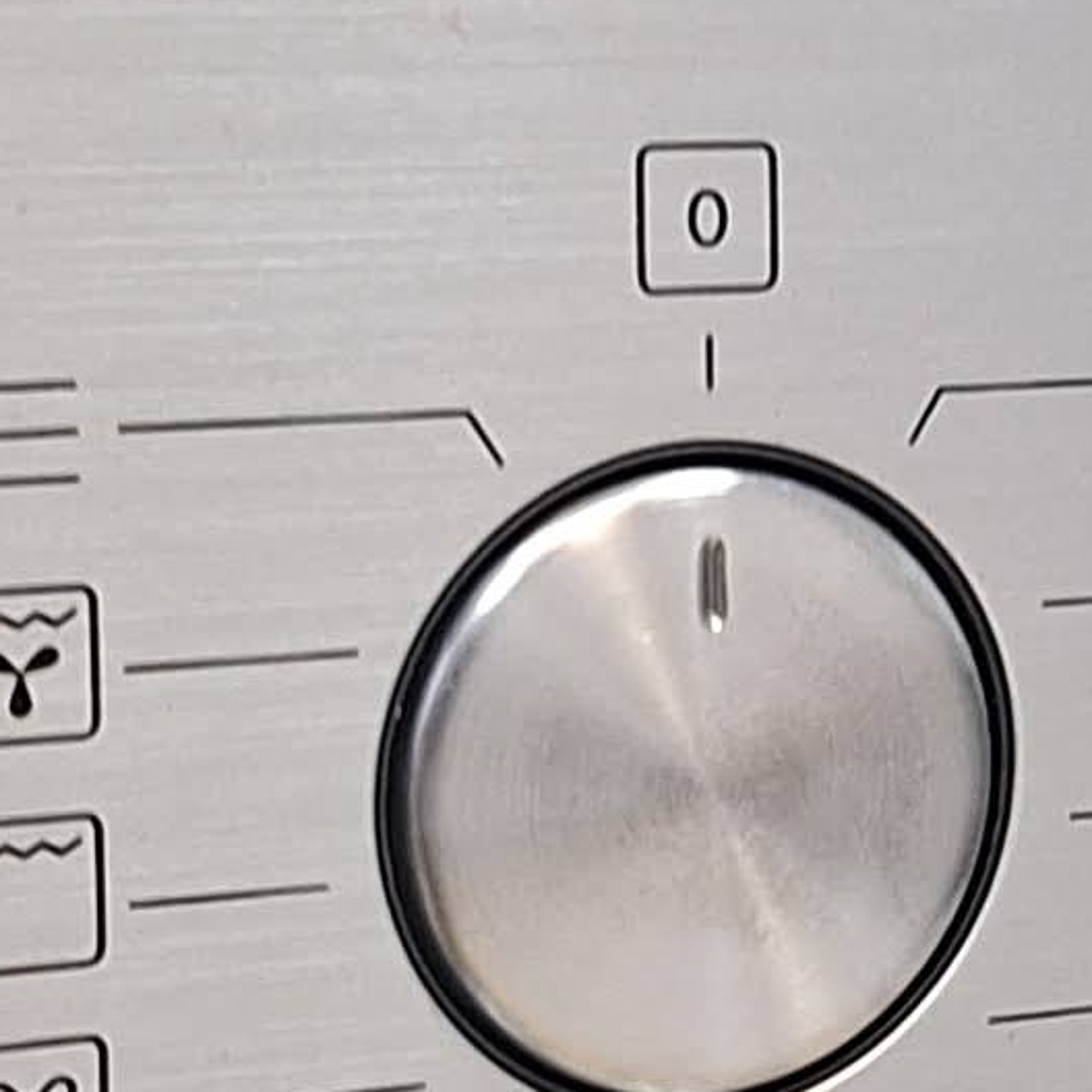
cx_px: 1433
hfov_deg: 11.1
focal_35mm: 154
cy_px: 592
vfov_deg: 11.3
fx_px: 5496
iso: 250
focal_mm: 5.54
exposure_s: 1/33
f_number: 1.8
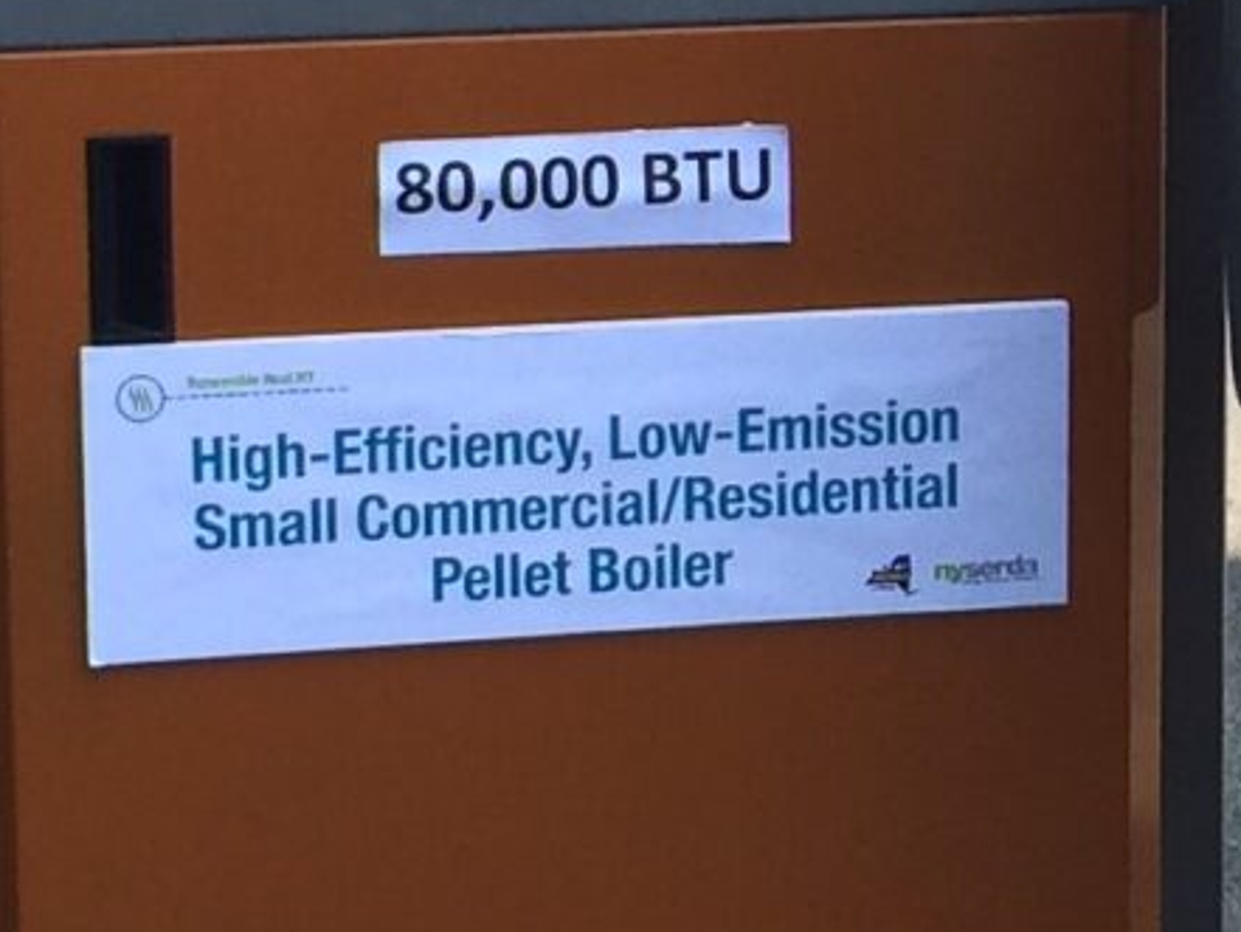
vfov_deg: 8.5
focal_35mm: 174
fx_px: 6240
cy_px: 6
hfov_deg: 11.3
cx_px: 1078
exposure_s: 1/533
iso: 32
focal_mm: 4.12
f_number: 2.2
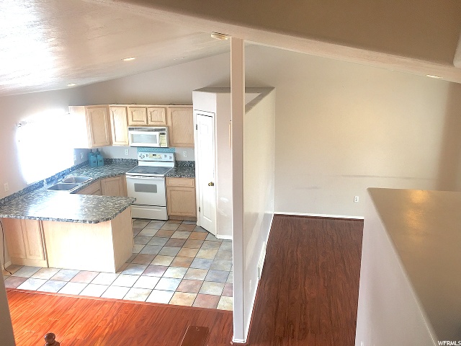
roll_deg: +0.6
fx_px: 386
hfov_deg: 61.7
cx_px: 230
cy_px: 173
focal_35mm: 29
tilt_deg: -14.5
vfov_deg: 48.2
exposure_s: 1/15
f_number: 2.2
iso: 32
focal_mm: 4.15
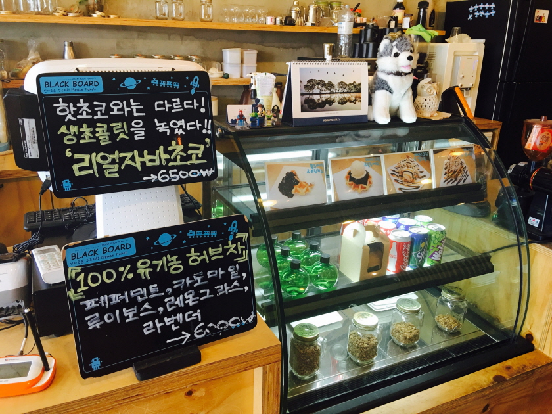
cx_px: 276
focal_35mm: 29
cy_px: 207
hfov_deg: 61.7
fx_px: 462
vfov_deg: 48.2
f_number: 2.2
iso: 32
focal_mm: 4.15
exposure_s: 1/15
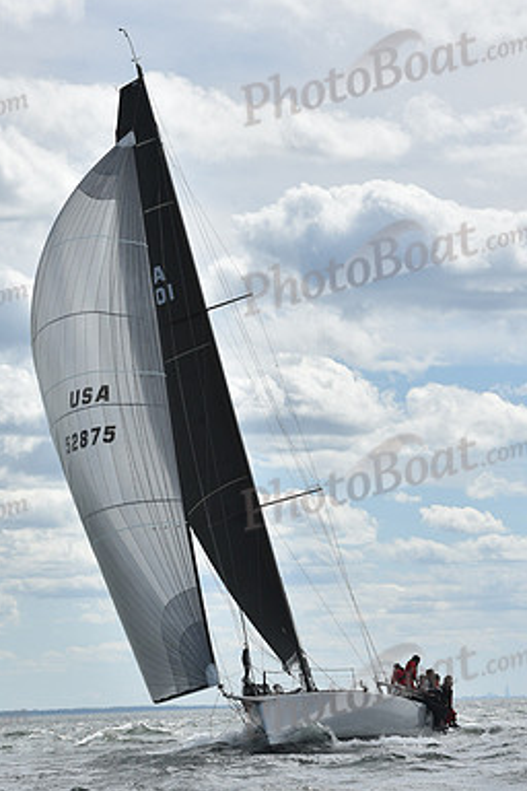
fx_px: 3645
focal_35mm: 166
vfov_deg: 12.4
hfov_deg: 8.3
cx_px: 135
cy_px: 400
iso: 320
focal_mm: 110
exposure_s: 1/1000
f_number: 11
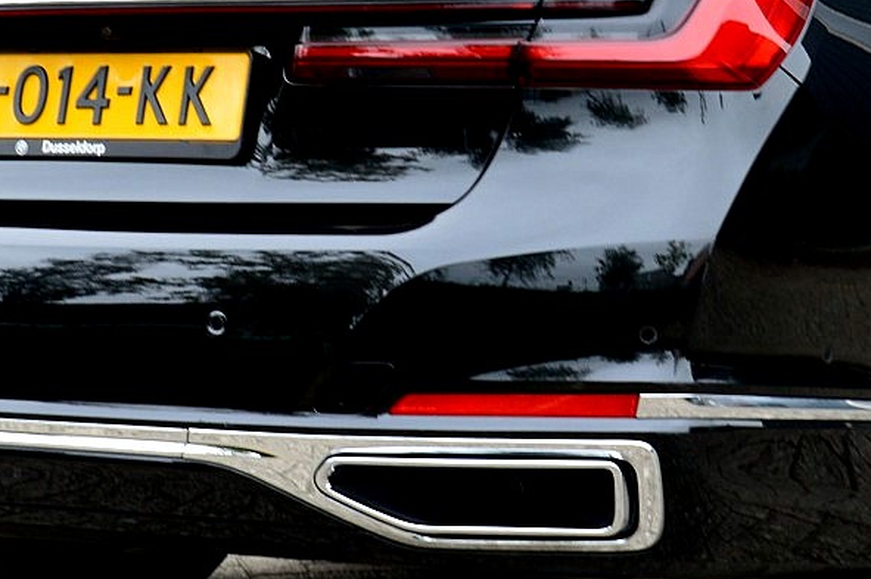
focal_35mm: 132
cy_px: 71
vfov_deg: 10.3
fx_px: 3191
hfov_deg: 15.5
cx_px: 669
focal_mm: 32
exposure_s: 1/100
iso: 400
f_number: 9
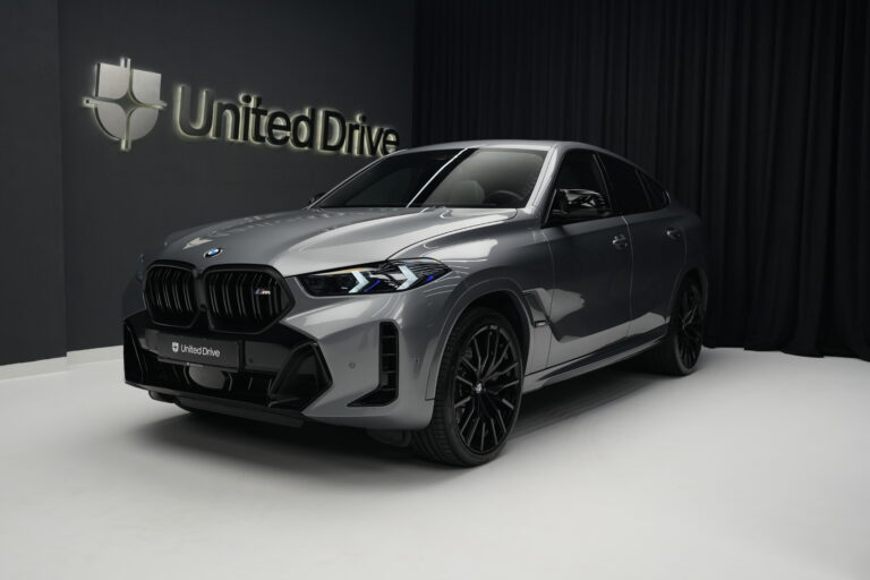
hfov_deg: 54.4
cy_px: 290
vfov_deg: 37.9
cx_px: 435
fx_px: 846
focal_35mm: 35
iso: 500
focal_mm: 35
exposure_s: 1/40
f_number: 4
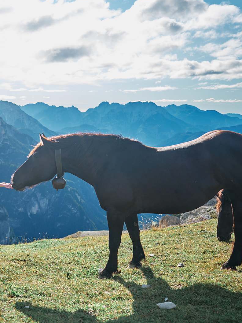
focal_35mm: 51
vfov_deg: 37.5
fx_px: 475
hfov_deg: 27.5
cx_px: 24
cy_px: 160
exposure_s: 1/2900
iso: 125
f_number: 1.8
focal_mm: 23
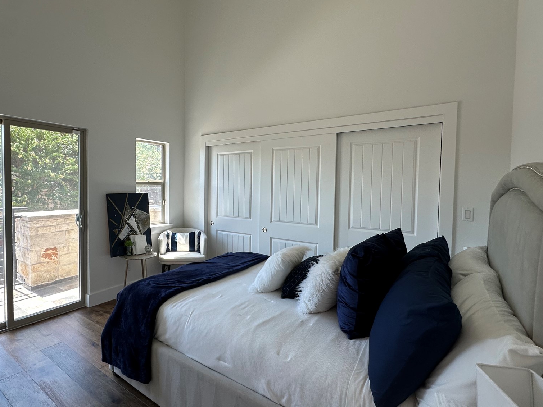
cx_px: 215
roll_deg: -0.7
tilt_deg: -1.9
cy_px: 200
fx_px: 298
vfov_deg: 68.7
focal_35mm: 19
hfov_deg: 83.5
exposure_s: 1/120
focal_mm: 2.22
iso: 64
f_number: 2.2
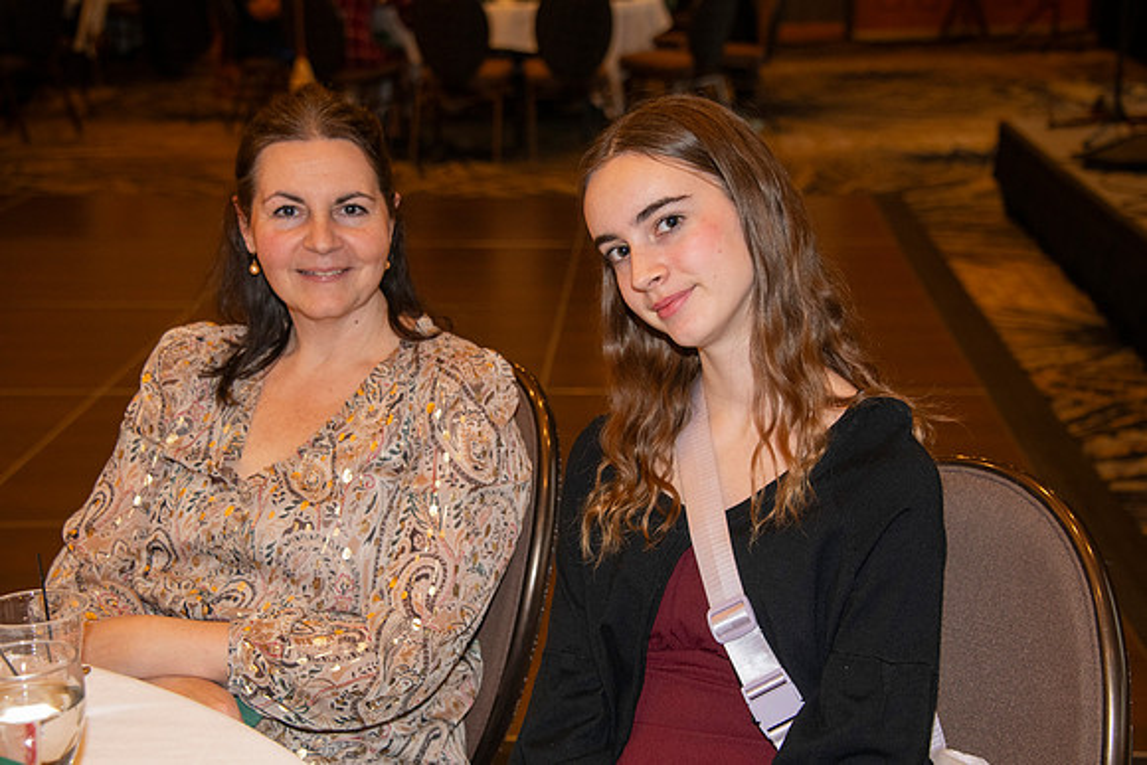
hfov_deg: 29.6
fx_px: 2167
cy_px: 382
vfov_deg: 20.0
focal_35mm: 68
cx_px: 574
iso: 2000
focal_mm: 68
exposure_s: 1/60
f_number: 5.6
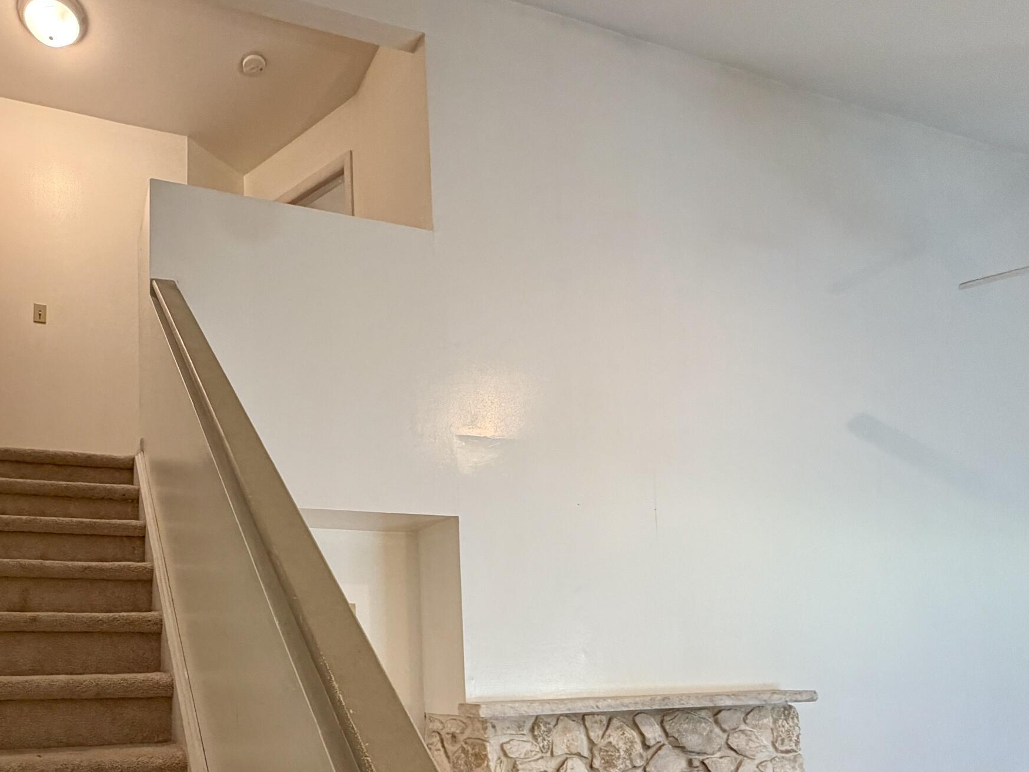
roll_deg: +1.9
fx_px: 714
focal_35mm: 24
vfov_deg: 53.4
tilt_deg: +5.0
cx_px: 280
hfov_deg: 67.8
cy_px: 607
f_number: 2.2
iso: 250
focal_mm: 2.22
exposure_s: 1/60
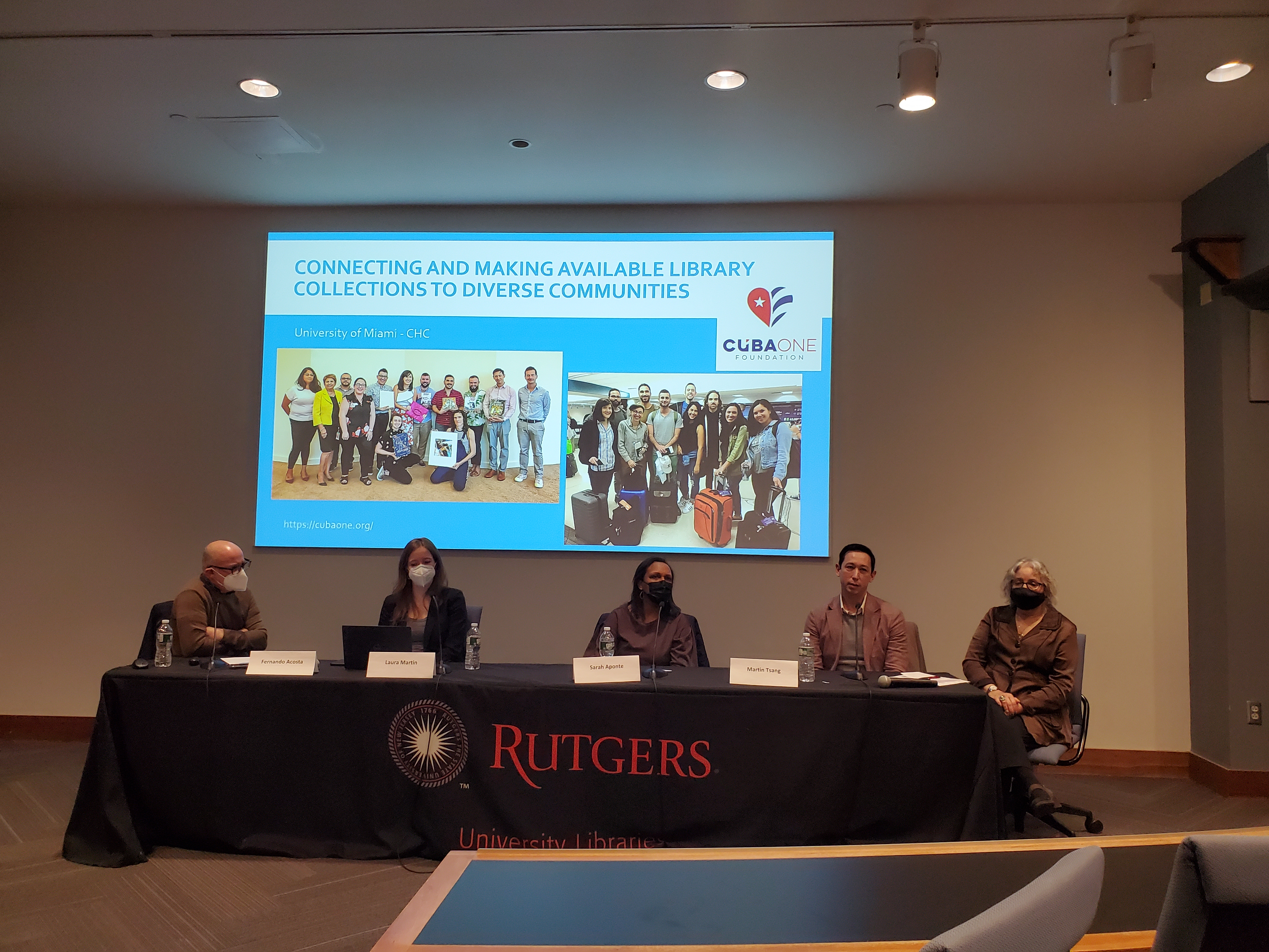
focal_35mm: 26
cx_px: 634
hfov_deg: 67.3
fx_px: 953
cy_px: 476
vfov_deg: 53.1
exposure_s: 1/120
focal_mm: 4.3
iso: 320
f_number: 2.4
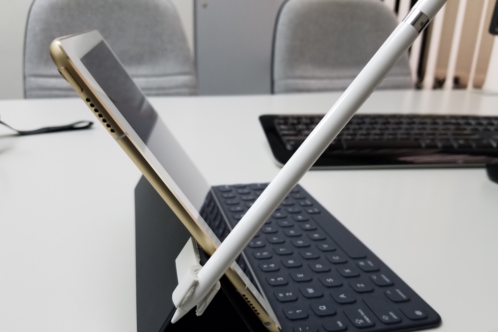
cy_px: 182
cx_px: 250
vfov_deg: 43.6
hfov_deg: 61.9
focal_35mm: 30
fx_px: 415
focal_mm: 4.25
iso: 80
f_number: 1.7
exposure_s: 1/50
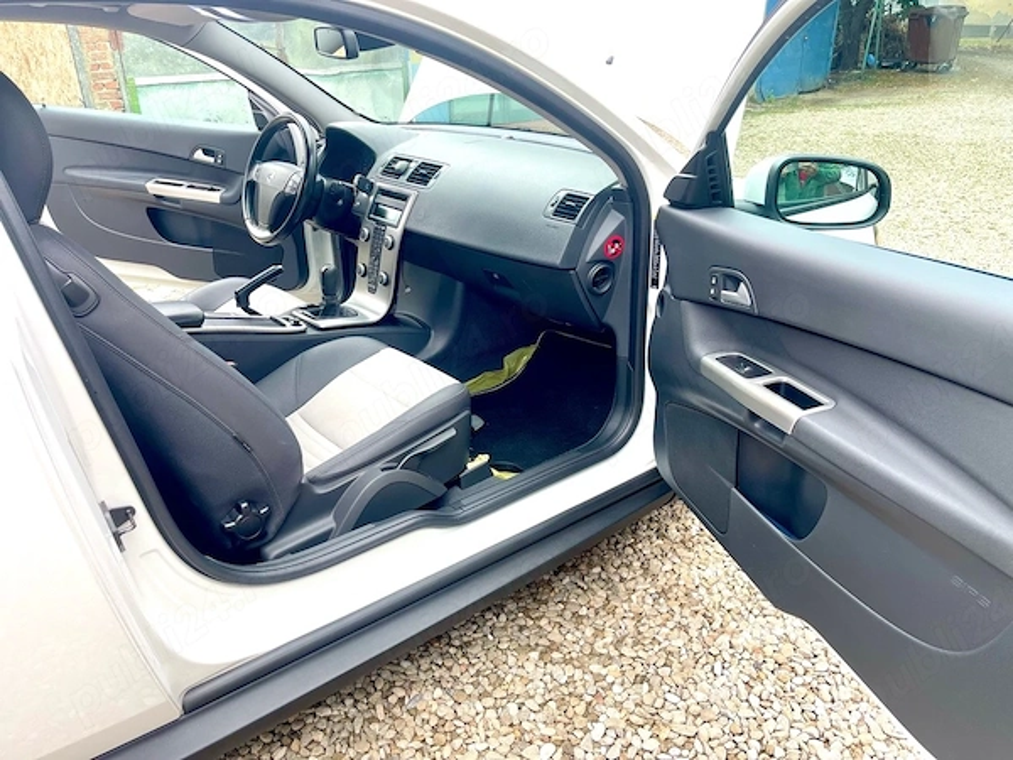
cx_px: 506
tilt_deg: -26.8
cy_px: 380
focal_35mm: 25
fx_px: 732
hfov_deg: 69.4
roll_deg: +0.9
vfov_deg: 54.9
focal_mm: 5.1
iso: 32
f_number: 1.6
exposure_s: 1/317
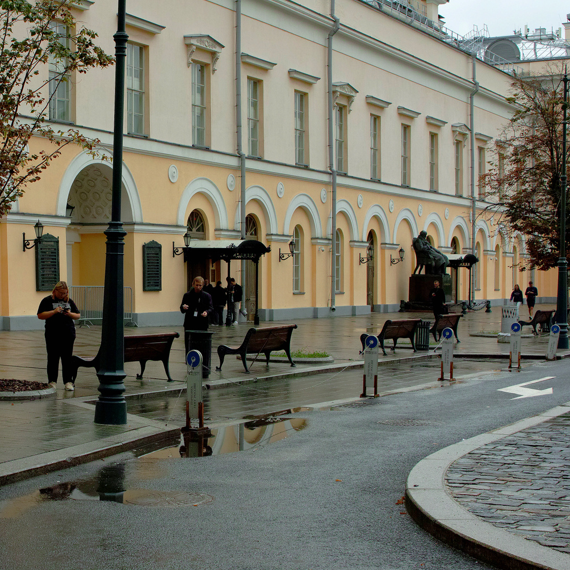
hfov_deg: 26.5
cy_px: 317
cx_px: 129
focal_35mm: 64
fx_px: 1192
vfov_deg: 26.9
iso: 100
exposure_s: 1/160
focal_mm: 28
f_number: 8
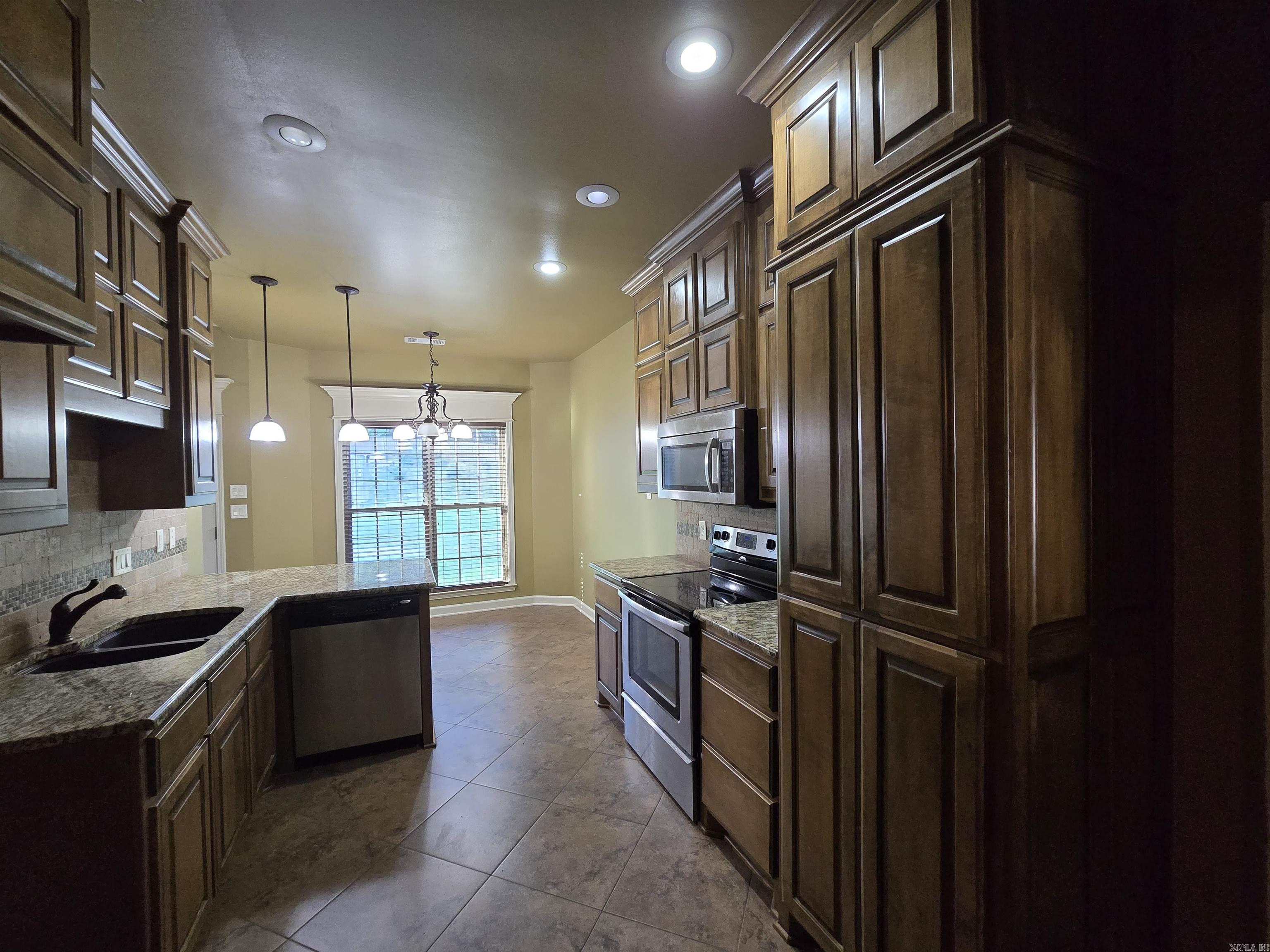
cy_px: 476
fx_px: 477
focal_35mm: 13
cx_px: 635
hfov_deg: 106.2
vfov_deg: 89.9
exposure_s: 1/60
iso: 500
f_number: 2.2
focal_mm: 2.2
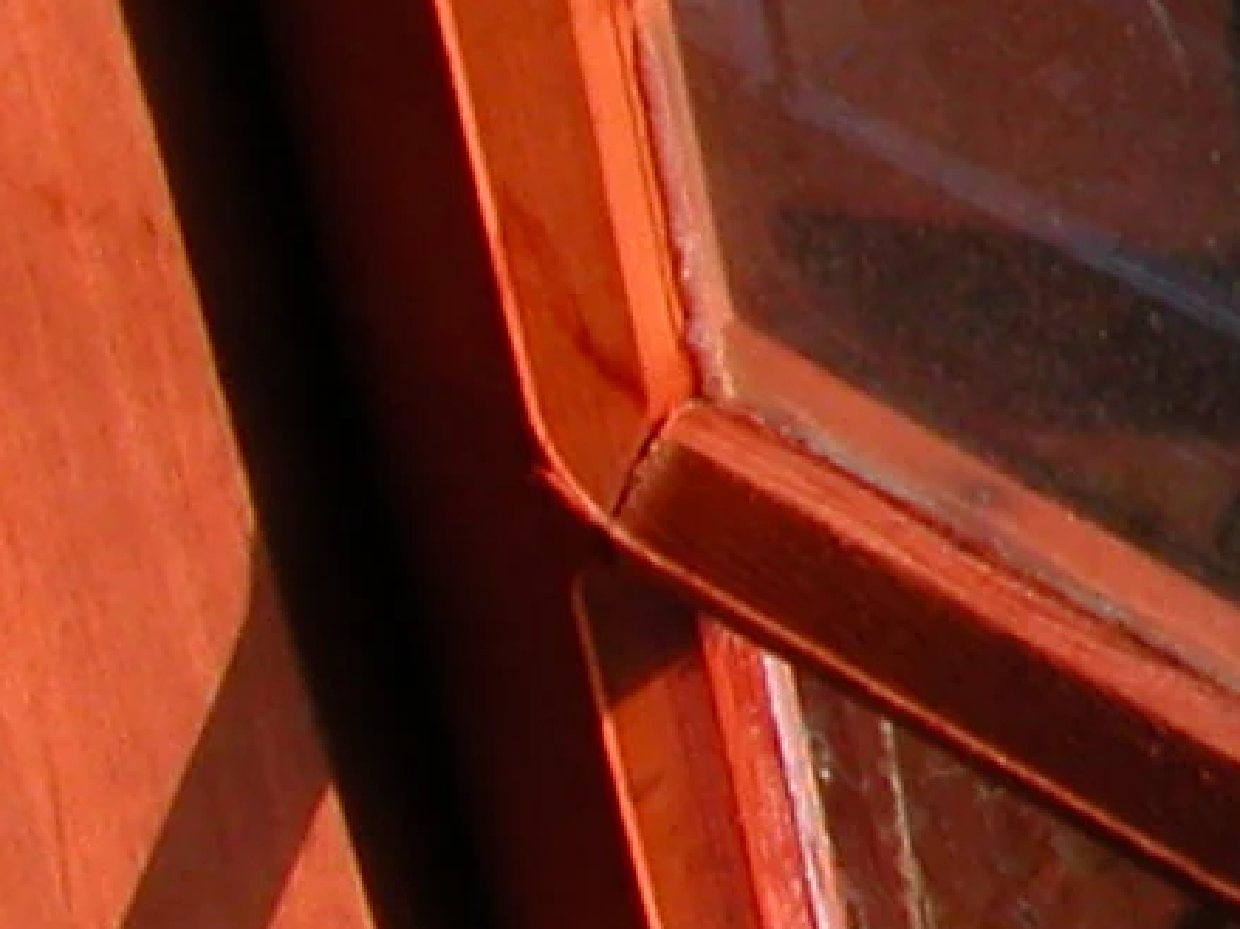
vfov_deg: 7.3
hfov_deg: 8.7
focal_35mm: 204
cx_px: 3084
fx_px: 7306
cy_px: 237
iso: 100
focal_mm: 8.9
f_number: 5.6
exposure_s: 1/257
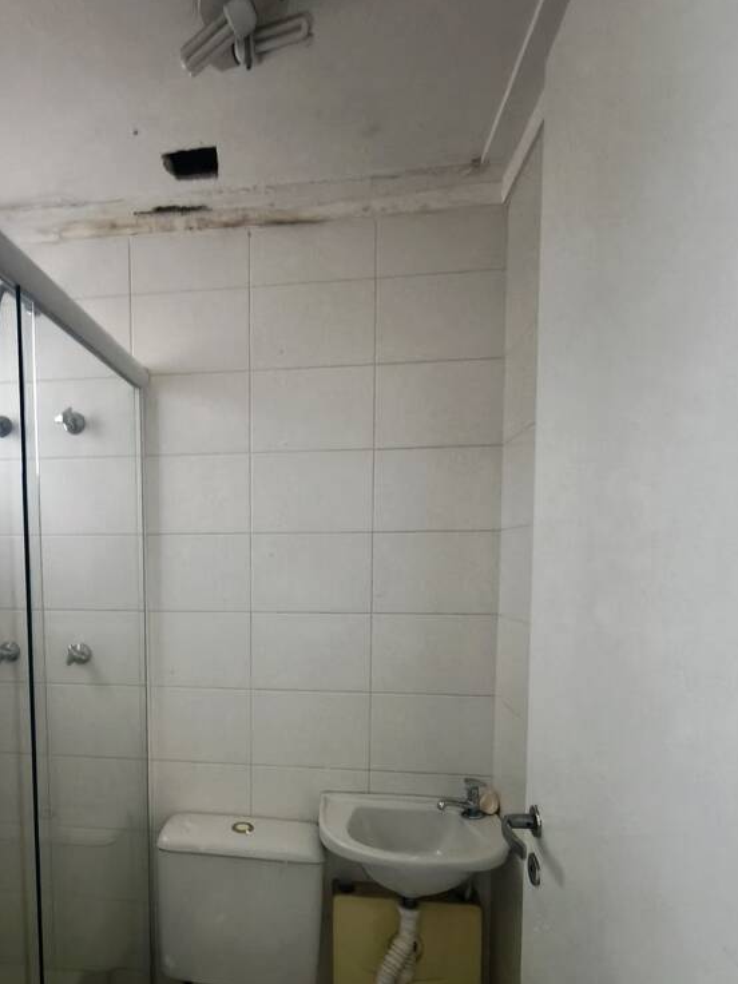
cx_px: 241
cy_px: 607
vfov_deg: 75.2
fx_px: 625
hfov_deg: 59.5
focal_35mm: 22
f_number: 2.2
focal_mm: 1.91
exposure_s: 1/30
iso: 500
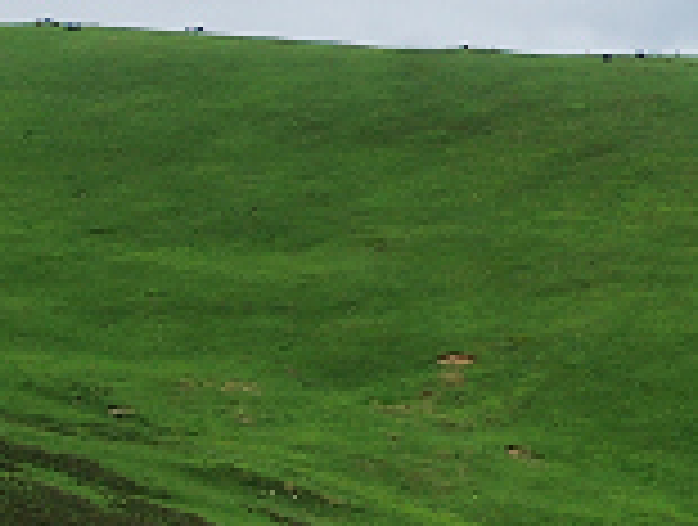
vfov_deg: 5.7
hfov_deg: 7.4
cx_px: 1157
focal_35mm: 260
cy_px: 164
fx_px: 5265
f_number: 10
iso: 160
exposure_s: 1/250
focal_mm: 35
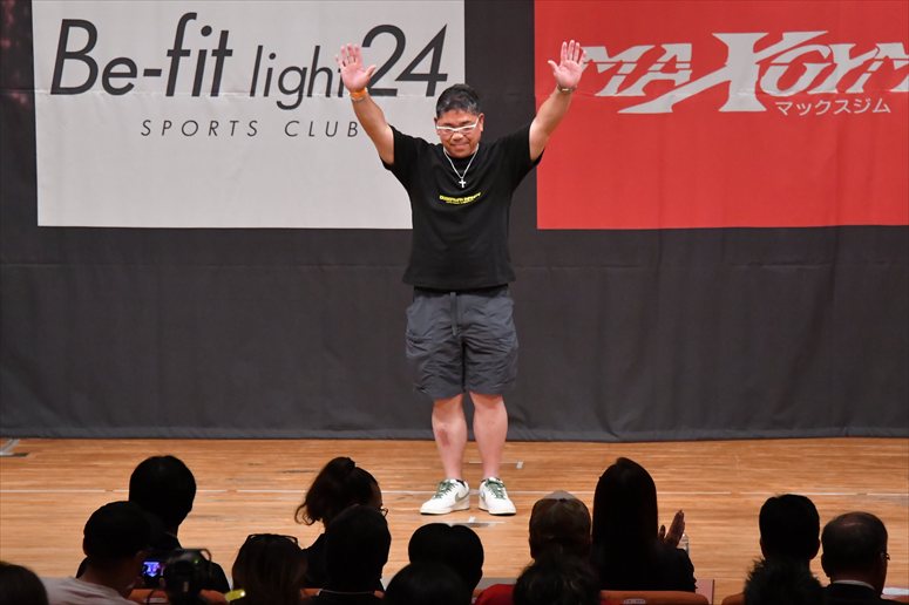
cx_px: 454
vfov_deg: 6.1
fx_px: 5679
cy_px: 302
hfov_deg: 9.2
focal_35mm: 225
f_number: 5.6
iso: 6400
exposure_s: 1/400
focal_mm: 150
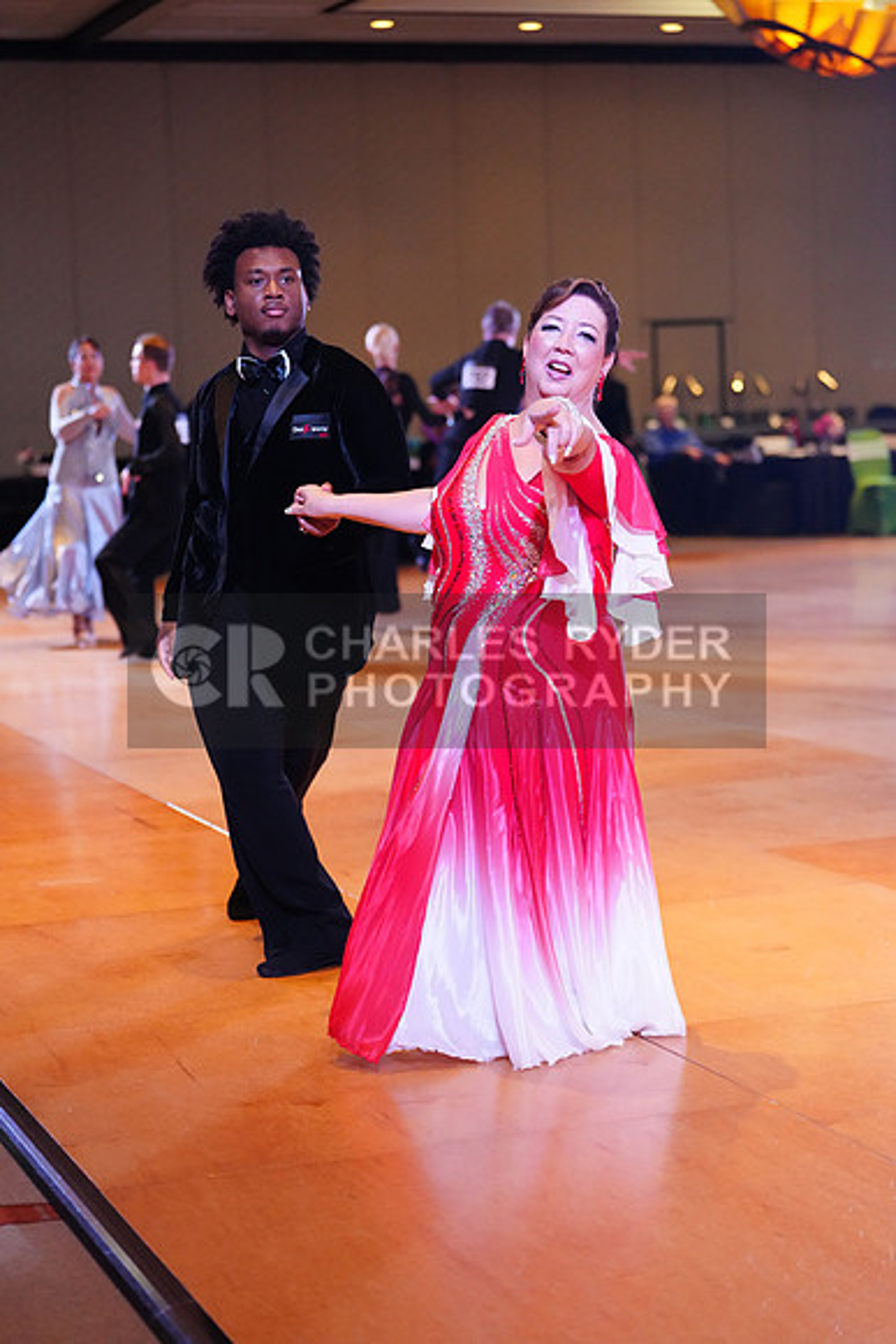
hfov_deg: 19.5
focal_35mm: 70
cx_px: 448
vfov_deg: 28.8
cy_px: 672
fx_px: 2612
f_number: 2.8
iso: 5000
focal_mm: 70
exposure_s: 1/400
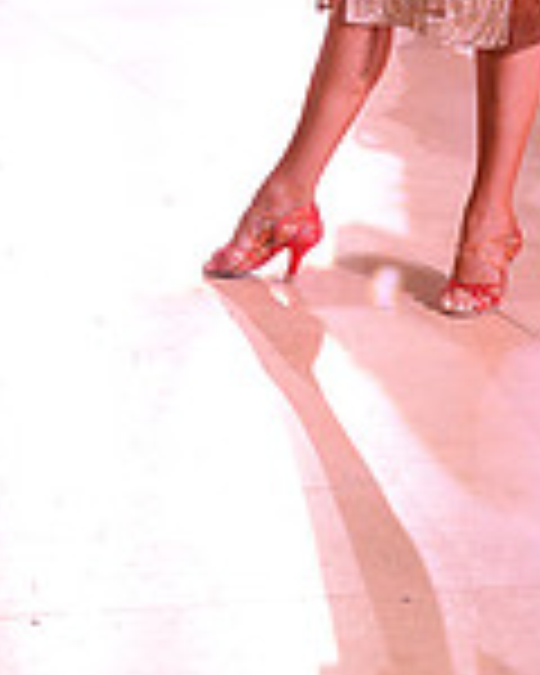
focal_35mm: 138
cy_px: -324
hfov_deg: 11.1
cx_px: -20
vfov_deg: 13.2
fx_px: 2757
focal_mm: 38
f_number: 5.6
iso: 2500
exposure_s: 1/250
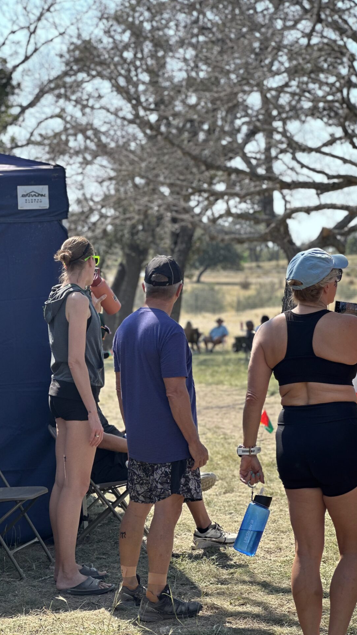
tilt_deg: +2.4
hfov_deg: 14.4
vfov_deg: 25.3
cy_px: 317
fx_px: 1413
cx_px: 169
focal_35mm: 84
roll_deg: -0.3
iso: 25
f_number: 2.8
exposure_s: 1/219
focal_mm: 9
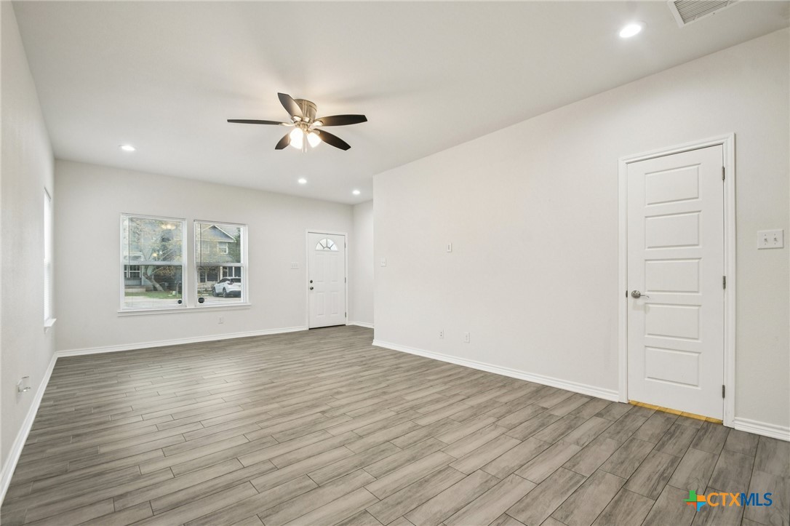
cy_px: 263
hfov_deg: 100.4
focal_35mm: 15
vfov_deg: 77.3
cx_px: 395
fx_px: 329
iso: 400
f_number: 8
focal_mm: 10
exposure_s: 1/20
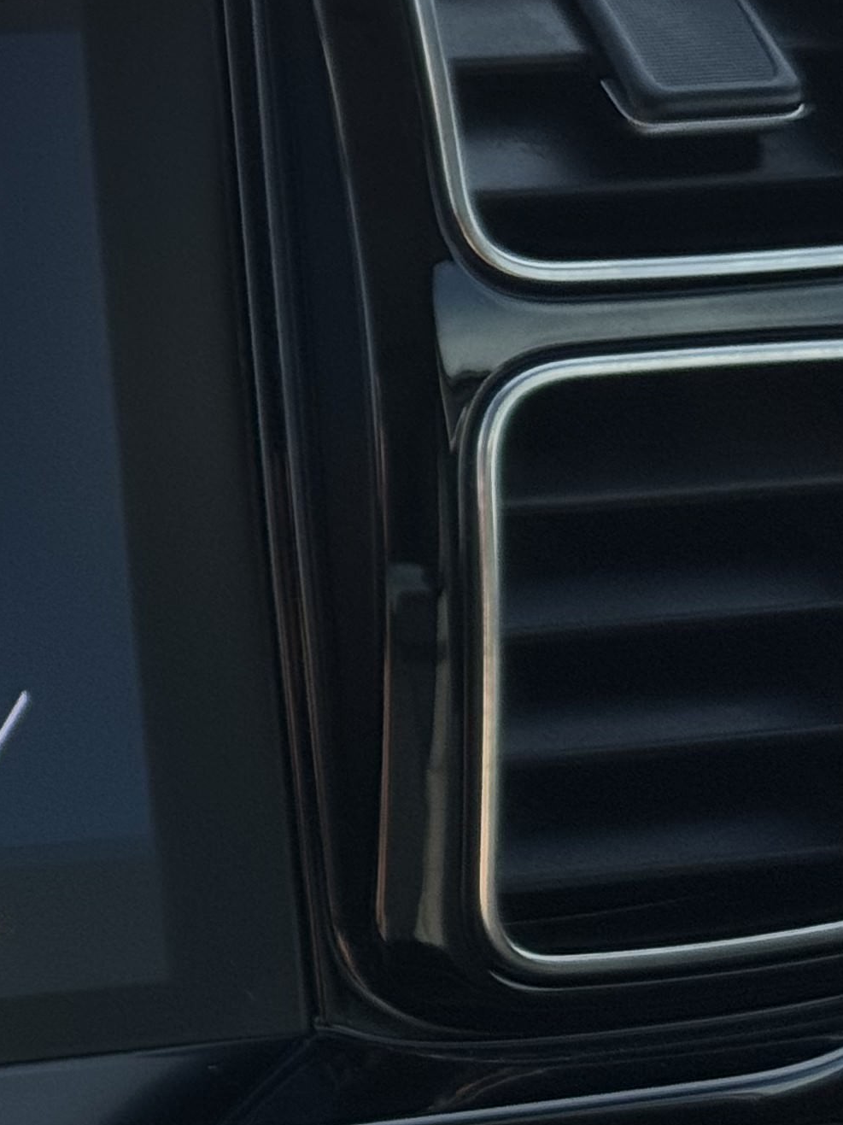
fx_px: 4775
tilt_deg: -18.1
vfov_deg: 13.4
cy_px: 366
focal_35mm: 147
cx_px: -828
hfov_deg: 9.4
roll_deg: -1.9
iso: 64
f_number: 1.78
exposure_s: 1/1818
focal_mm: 6.76
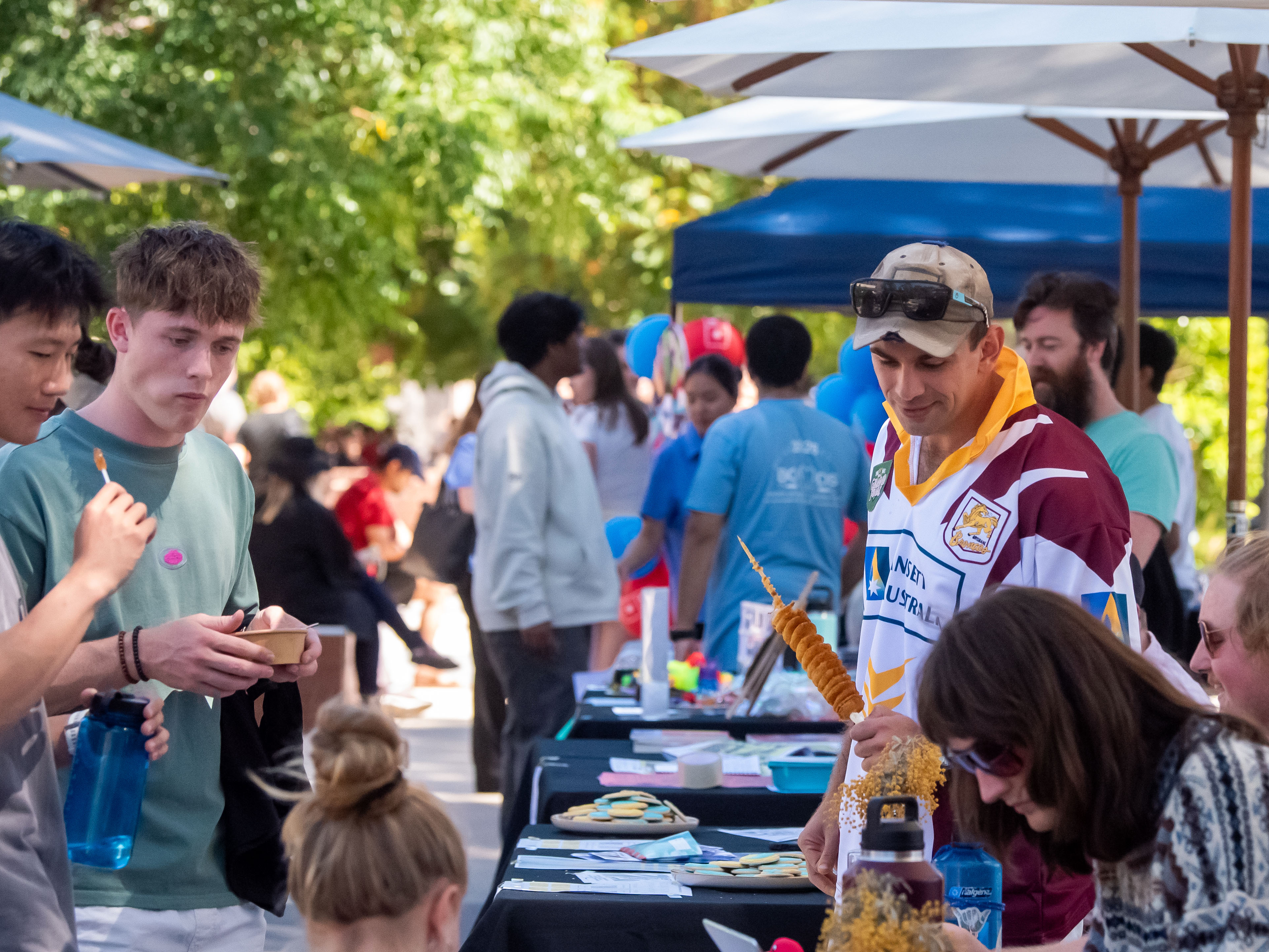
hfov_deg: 10.2
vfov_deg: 7.7
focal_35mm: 194
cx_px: 850
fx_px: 7113
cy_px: 411
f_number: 4.5
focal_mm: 105
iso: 3200
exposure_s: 1/3200
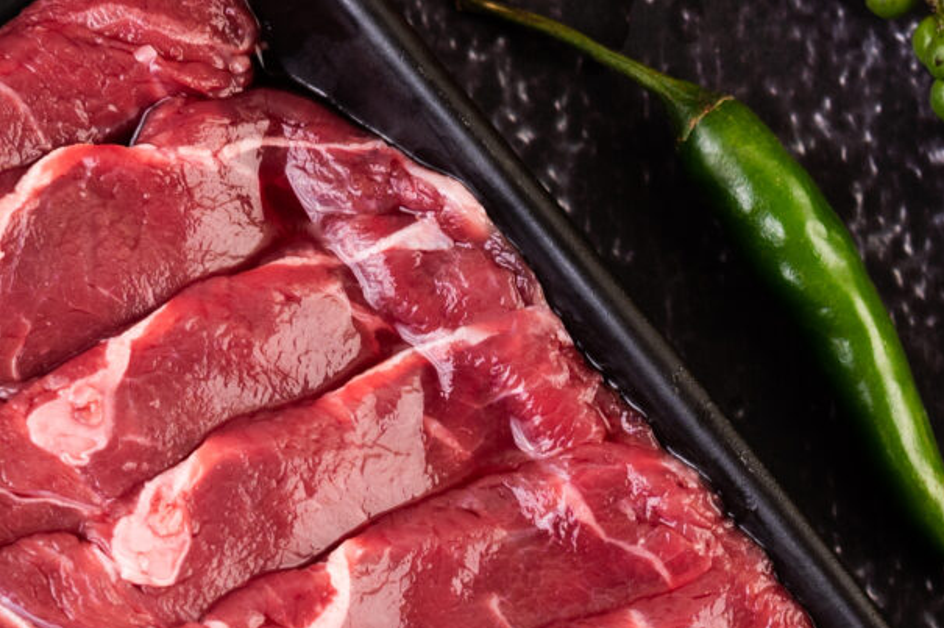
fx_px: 6653
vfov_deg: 5.4
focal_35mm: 254
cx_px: 786
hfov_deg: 8.1
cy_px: 893
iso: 100
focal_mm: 60
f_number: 5.6
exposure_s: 1/125
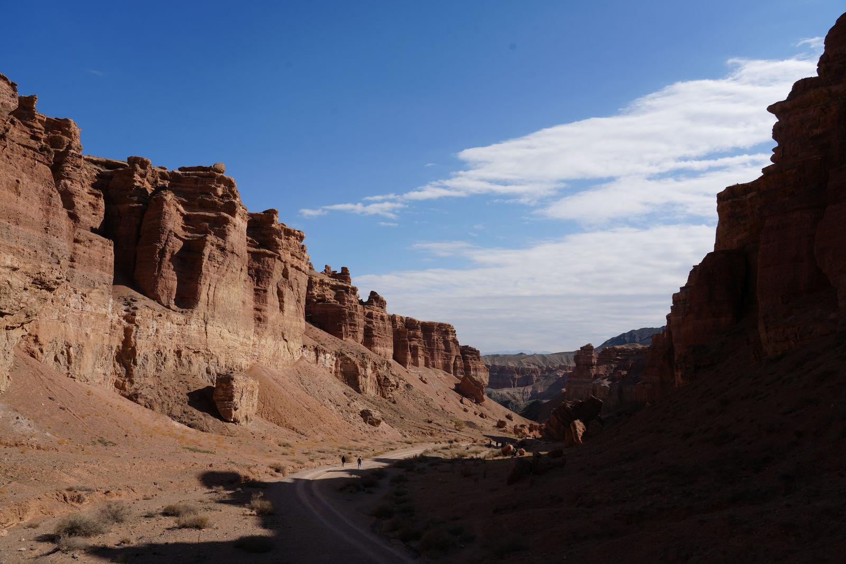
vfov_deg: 53.1
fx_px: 564
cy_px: 282
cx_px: 423
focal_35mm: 24
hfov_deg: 73.7
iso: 100
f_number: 10
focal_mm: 24
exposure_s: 1/250
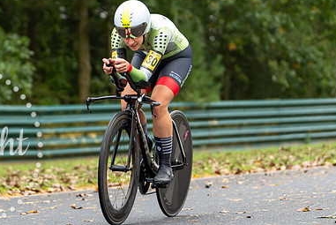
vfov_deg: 5.9
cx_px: 134
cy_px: 91
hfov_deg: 8.7
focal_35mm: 235
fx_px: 2196
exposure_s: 1/1000
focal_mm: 127
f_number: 2.8
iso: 1000
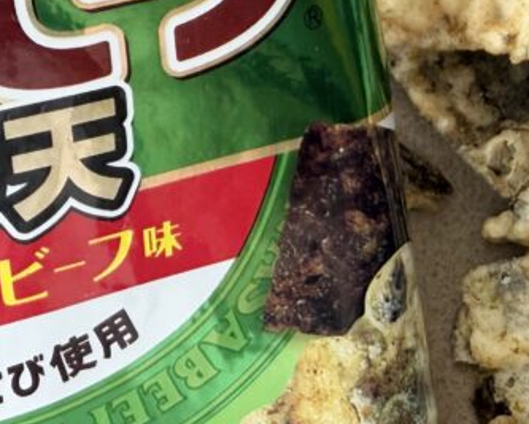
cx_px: 253
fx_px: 1128
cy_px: 68
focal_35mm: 72
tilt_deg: -82.0
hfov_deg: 26.4
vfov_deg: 21.0
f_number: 2.2
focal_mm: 2.22
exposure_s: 1/121
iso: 125
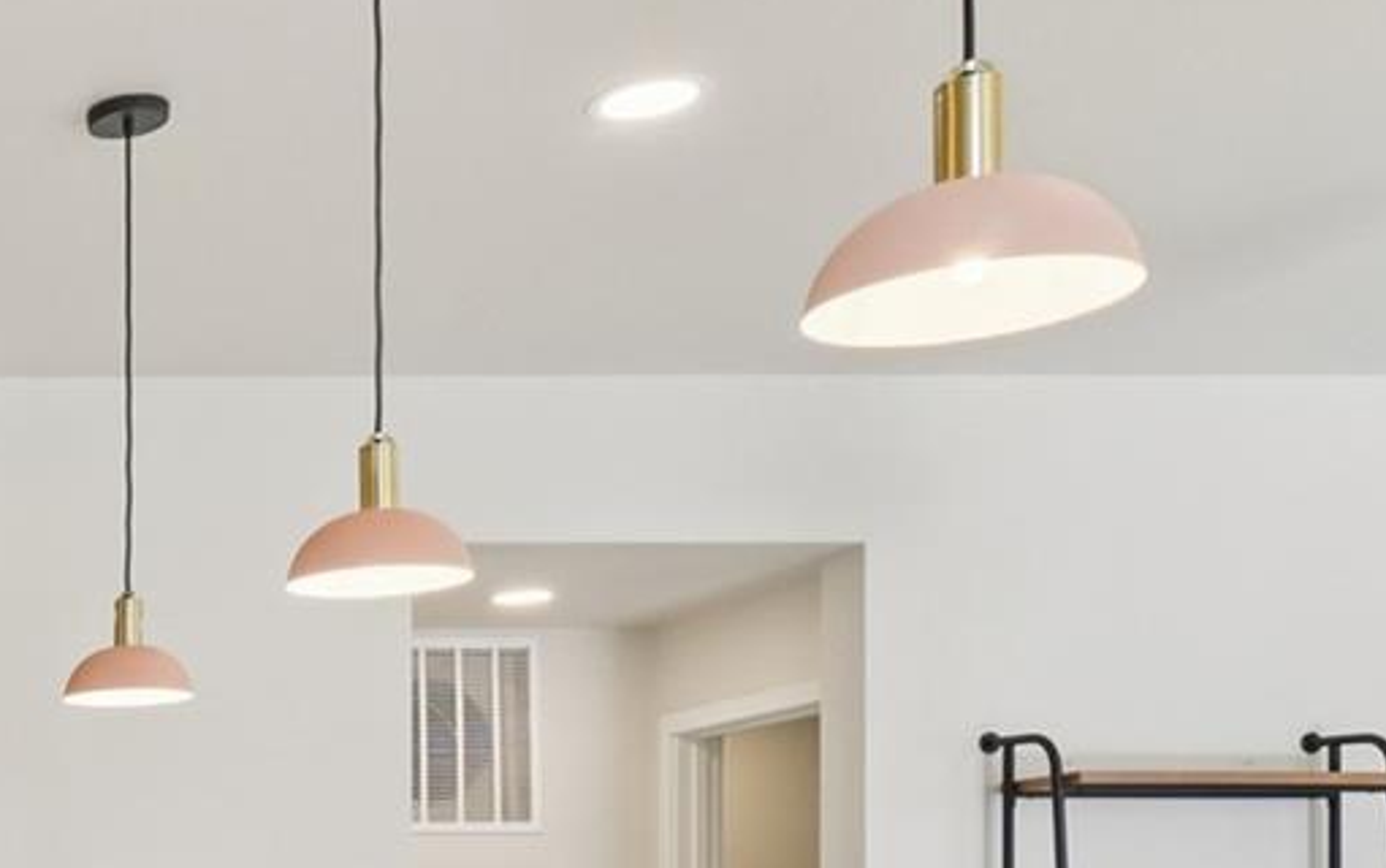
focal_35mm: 53
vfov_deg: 22.7
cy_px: 1039
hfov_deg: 30.5
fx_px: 1988
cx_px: -407
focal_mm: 11
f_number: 8
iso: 400
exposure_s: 1/40
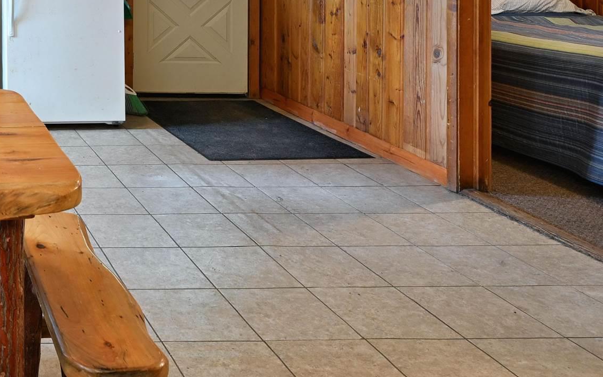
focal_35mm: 44
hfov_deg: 36.6
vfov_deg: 26.0
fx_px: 723
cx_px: -92
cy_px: -80
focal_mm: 16
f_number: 5.6
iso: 400
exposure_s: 1/5
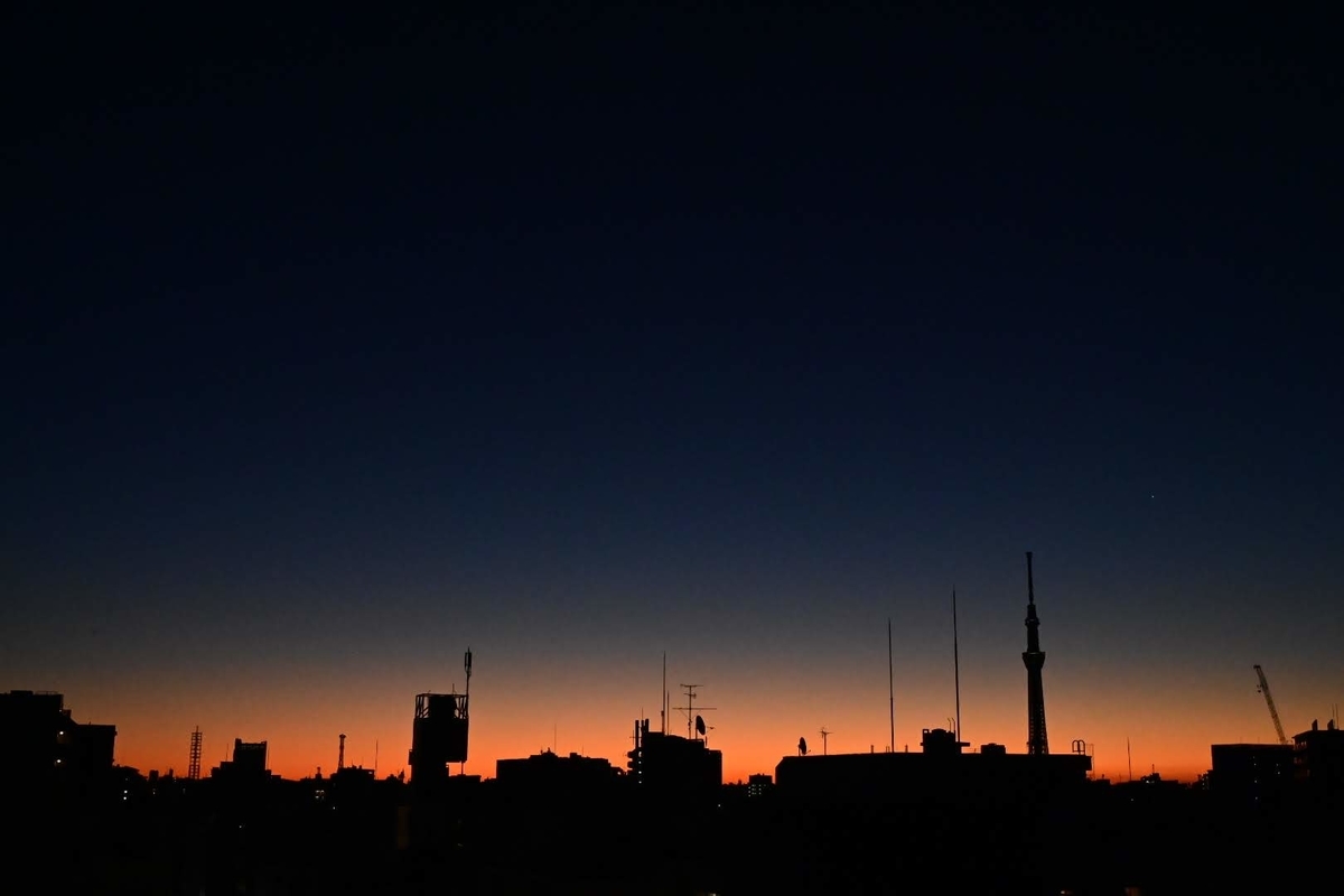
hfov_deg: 49.6
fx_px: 1456
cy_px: 448
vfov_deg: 34.2
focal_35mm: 39
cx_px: 672
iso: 12800
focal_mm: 39
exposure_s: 1/60
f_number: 14
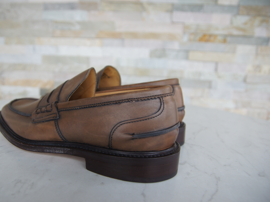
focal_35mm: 29
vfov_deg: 48.9
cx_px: 115
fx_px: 223
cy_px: 103
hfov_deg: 62.1
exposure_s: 1/40
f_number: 3.2
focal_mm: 17
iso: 200
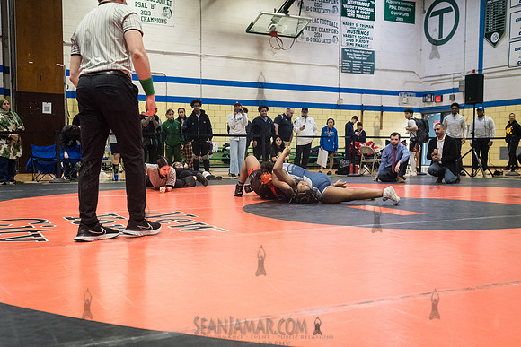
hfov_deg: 49.2
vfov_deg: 34.0
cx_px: 264
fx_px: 569
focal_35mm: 39
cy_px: 189
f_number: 4
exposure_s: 1/400
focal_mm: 35
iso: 8000
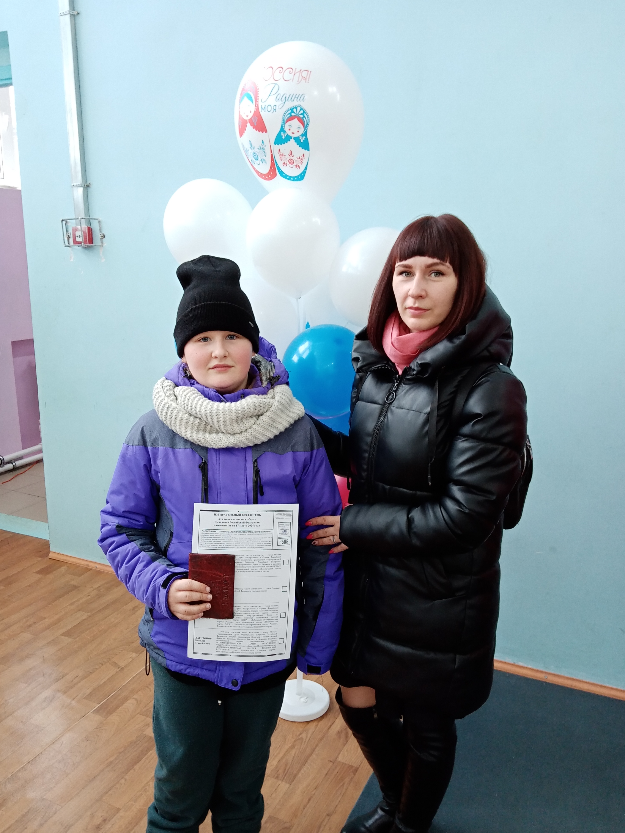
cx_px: 302
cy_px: 434
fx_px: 674
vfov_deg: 63.4
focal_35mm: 28
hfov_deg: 49.7
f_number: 1.8
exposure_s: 1/33.3
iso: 119
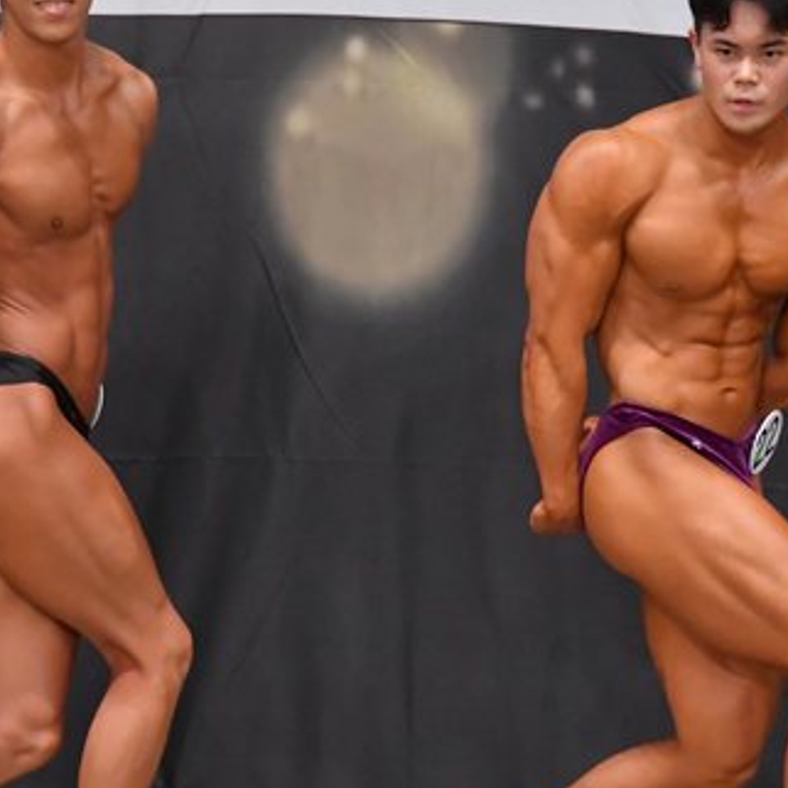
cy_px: 422
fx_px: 12671
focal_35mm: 492
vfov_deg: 3.6
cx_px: 274
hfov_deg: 3.6
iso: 5000
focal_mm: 160
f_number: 5.6
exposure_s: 1/400
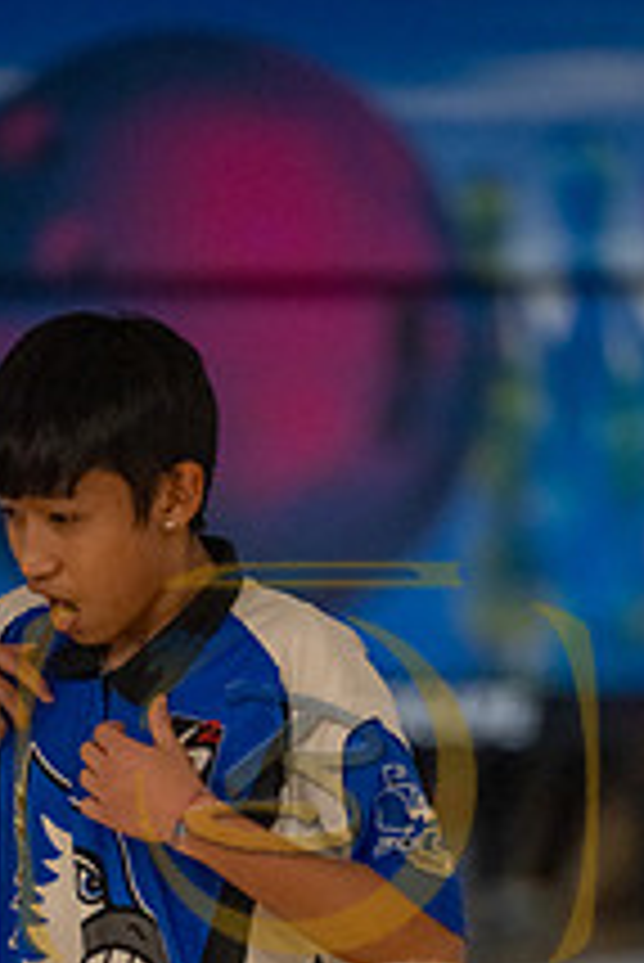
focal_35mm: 420
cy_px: 850
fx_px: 11251
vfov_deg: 4.9
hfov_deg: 3.3
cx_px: 252
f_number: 2.8
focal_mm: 200
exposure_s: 1/1000
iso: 4000
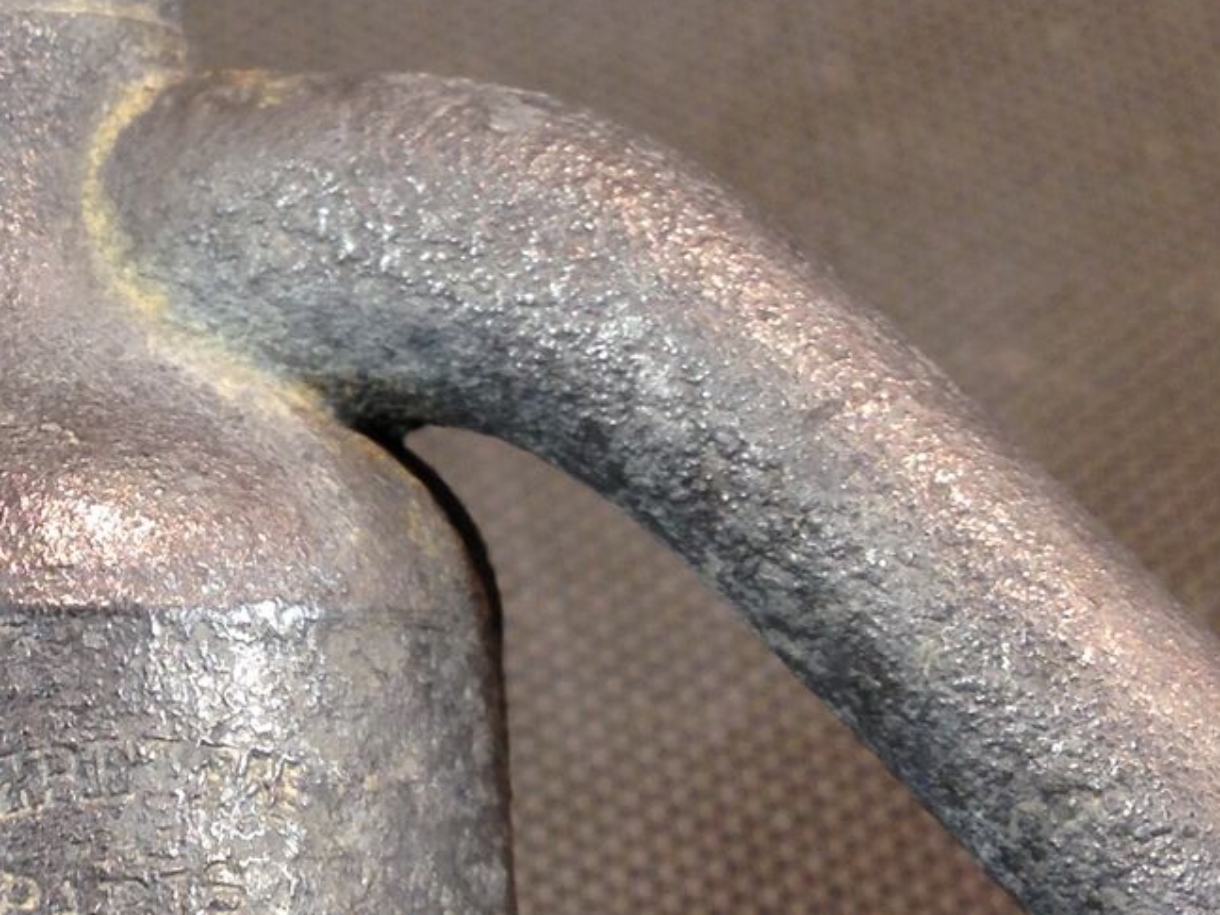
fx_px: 3594
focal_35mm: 102
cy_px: 243
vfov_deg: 14.5
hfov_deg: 18.9
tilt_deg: -50.6
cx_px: 81
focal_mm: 4.12
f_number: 2.4
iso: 50
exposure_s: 1/24
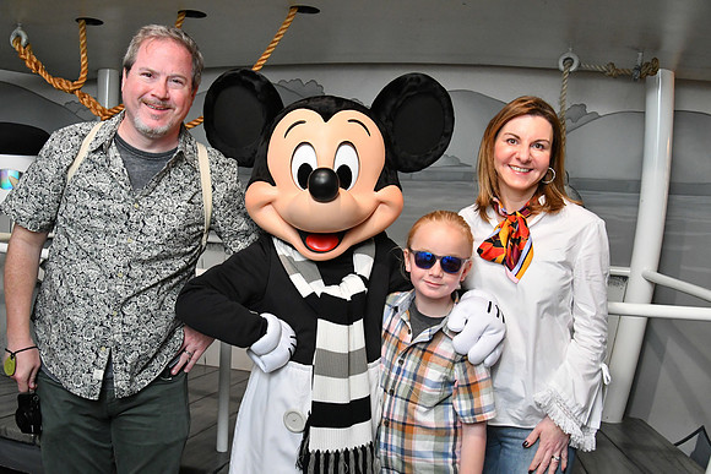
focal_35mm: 42
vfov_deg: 31.9
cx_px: 356
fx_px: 830
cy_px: 237
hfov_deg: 46.4
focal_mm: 28
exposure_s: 1/160
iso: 3200
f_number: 5.6
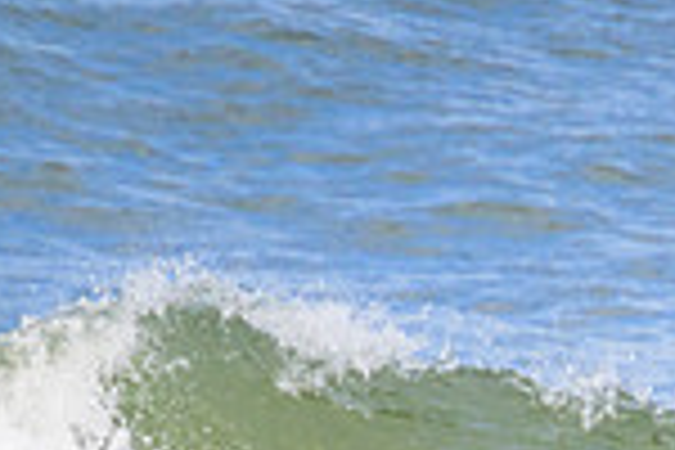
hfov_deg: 0.7
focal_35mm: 3089
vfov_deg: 0.4
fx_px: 57914
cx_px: 918
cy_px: 754
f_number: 11
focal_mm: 800
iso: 1000
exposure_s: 1/2000
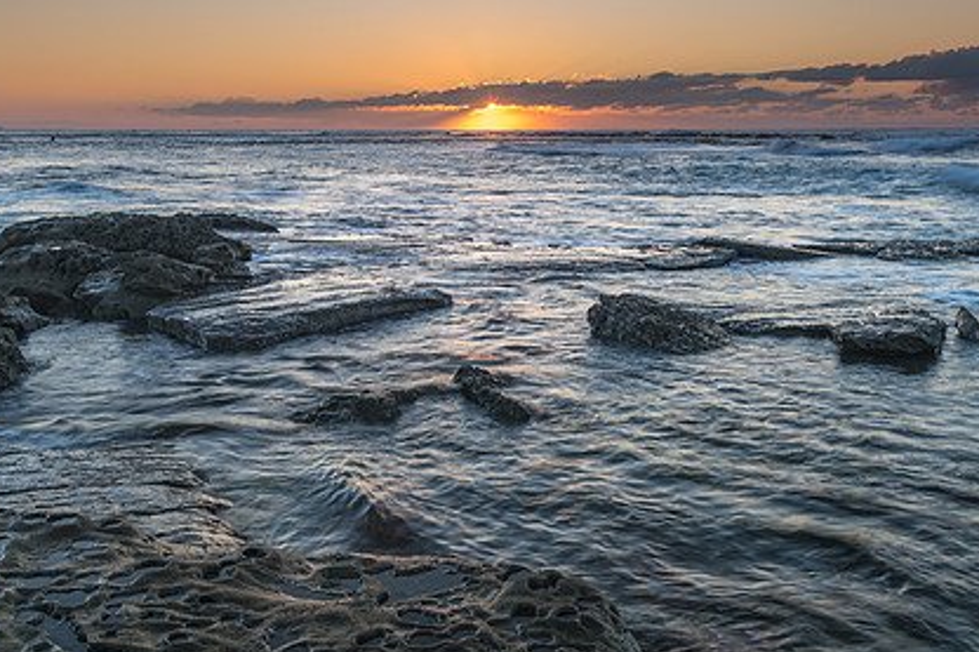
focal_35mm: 41
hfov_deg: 47.4
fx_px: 1114
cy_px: 196
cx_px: 507
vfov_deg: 32.2
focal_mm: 27
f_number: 11
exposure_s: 1/5
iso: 31
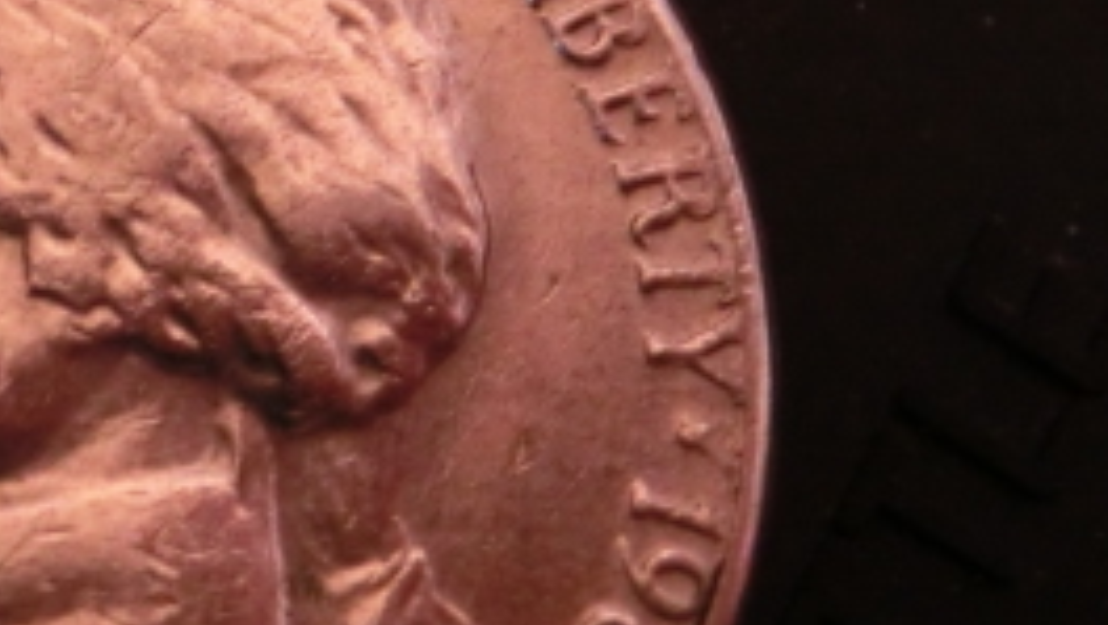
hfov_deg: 17.0
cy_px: 331
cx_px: 97
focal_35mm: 124
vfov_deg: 9.8
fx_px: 3646
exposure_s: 1/13
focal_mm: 8.29
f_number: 4.2
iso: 800
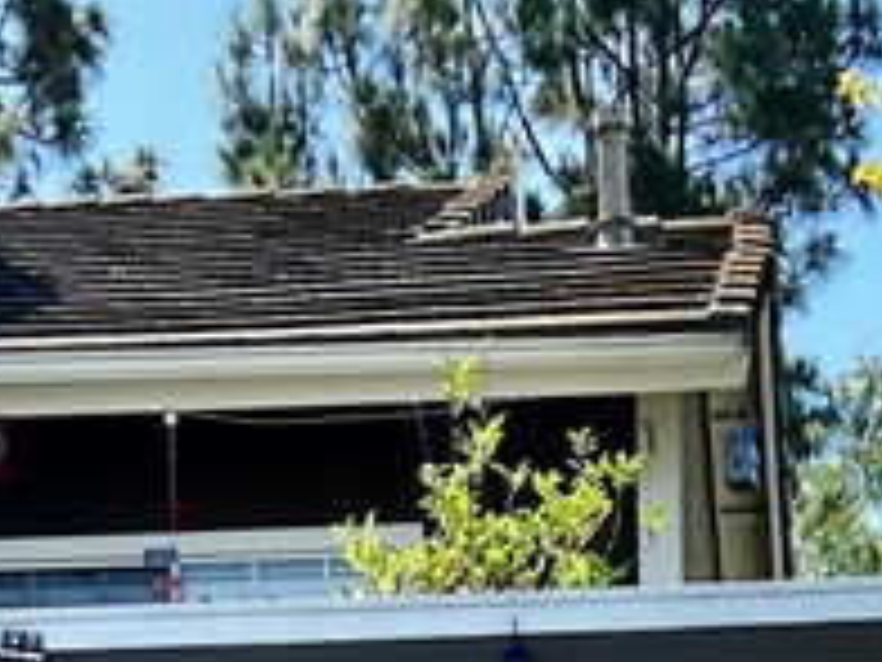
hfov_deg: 14.5
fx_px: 3465
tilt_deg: +0.7
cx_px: 612
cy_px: 1437
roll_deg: +0.5
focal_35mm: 136
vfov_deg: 9.9
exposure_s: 1/1209
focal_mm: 5.7
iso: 50
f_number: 1.5
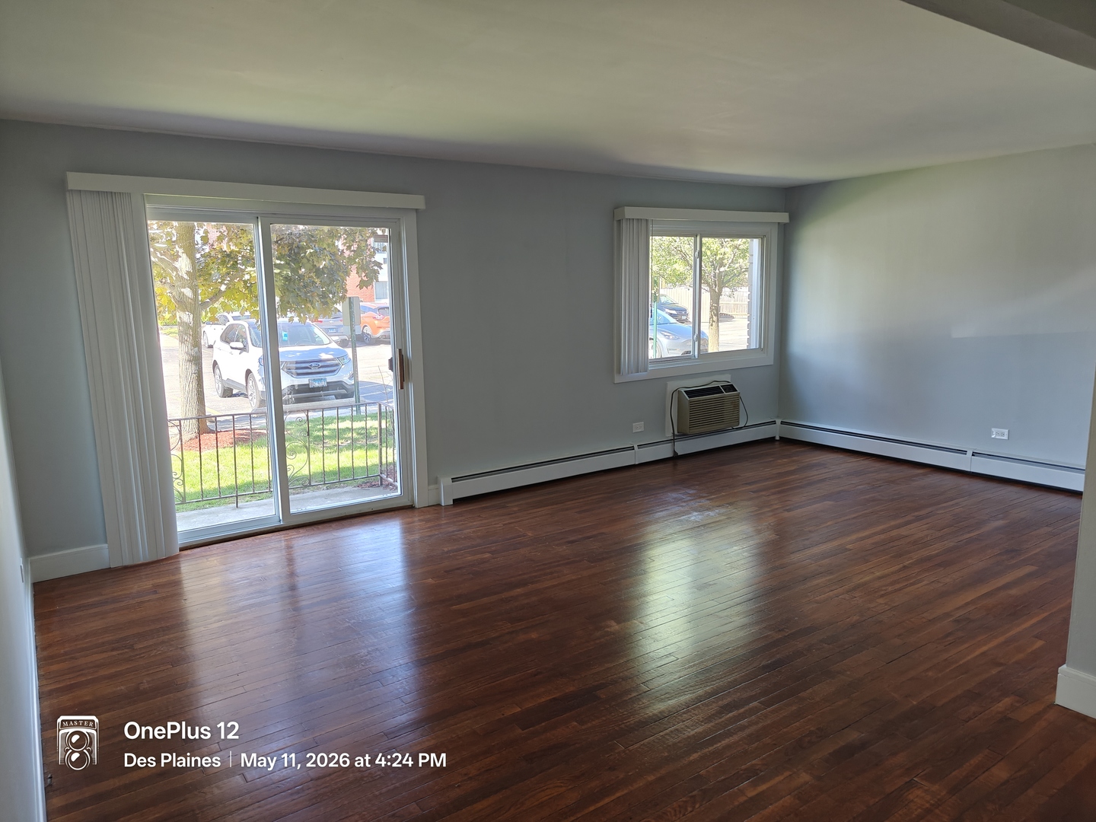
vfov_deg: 58.9
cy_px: 411
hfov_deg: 73.9
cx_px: 548
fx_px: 728
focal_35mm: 23
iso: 160
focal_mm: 6.06
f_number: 1.6
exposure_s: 1/100
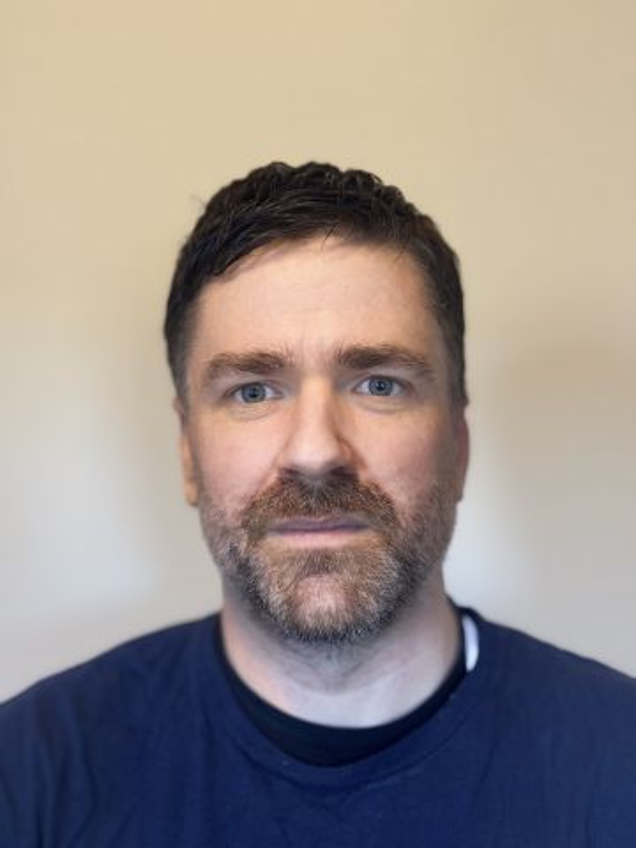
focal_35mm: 48
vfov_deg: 39.7
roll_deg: -1.3
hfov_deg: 30.3
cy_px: 424
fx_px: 1176
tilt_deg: -3.2
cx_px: 318
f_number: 1.78
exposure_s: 1/60
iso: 200
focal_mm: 6.76
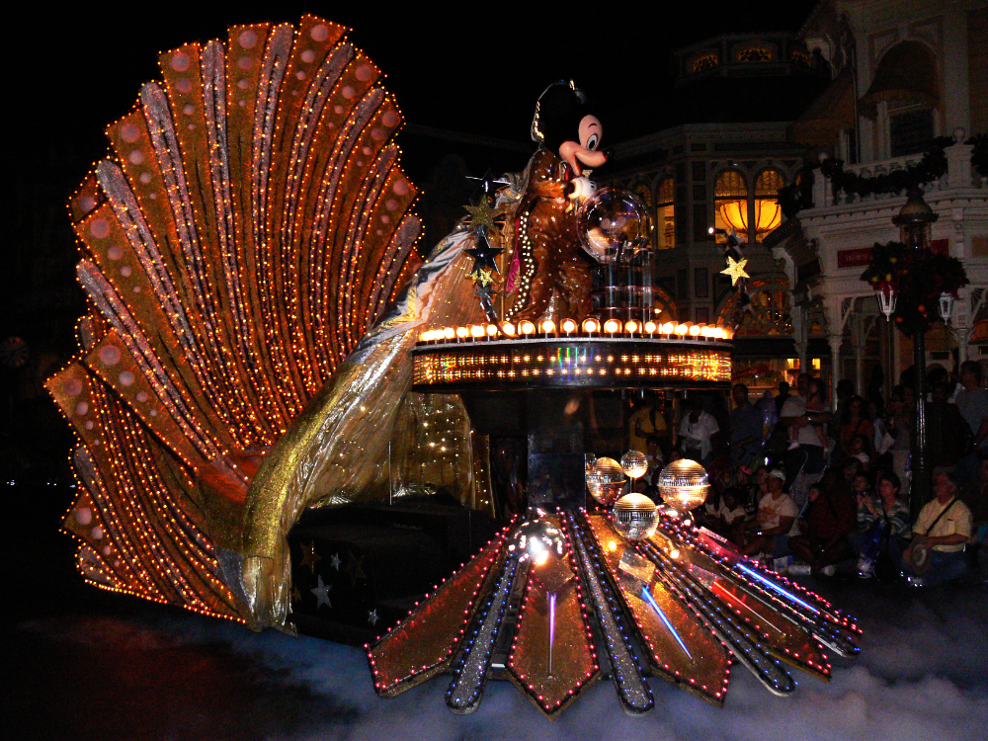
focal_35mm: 35
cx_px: 494
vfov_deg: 40.7
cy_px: 370
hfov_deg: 52.6
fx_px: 999
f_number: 2.8
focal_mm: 7.4
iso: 400
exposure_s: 1/30
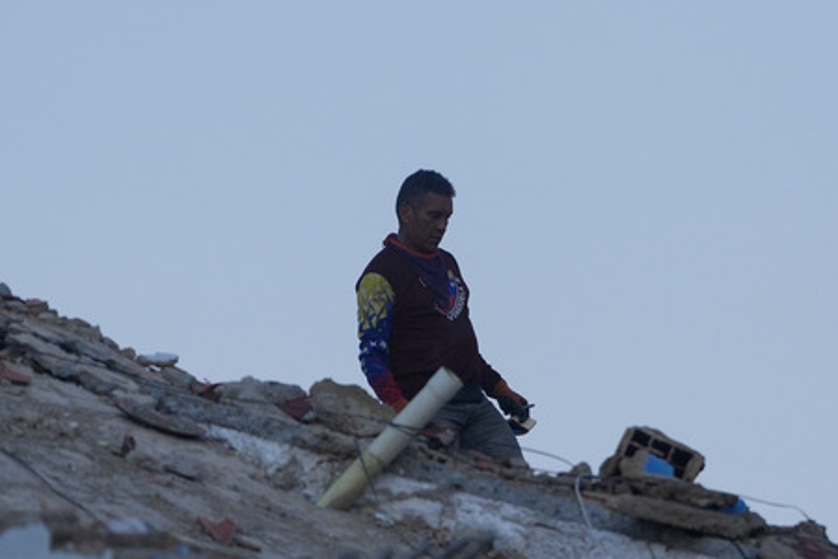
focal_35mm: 533
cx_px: 443
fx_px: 12406
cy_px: 311
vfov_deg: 2.6
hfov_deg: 3.9
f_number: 2.8
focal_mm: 200
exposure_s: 1/640
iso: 400
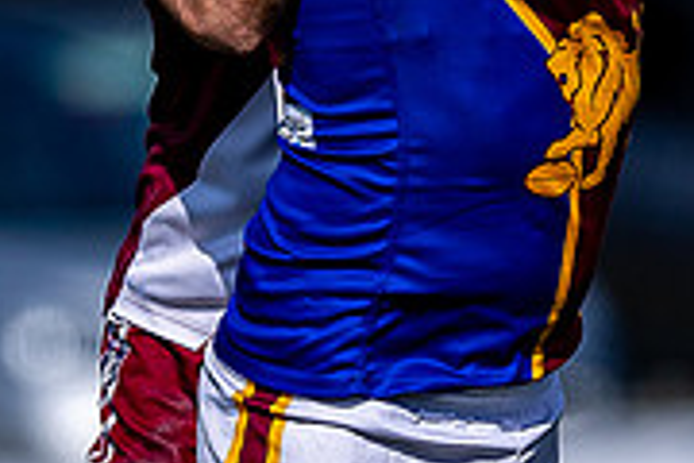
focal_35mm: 3131
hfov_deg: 0.7
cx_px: 418
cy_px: 328
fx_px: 60354
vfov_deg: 0.4
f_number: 4
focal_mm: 500
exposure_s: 1/2500
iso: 100
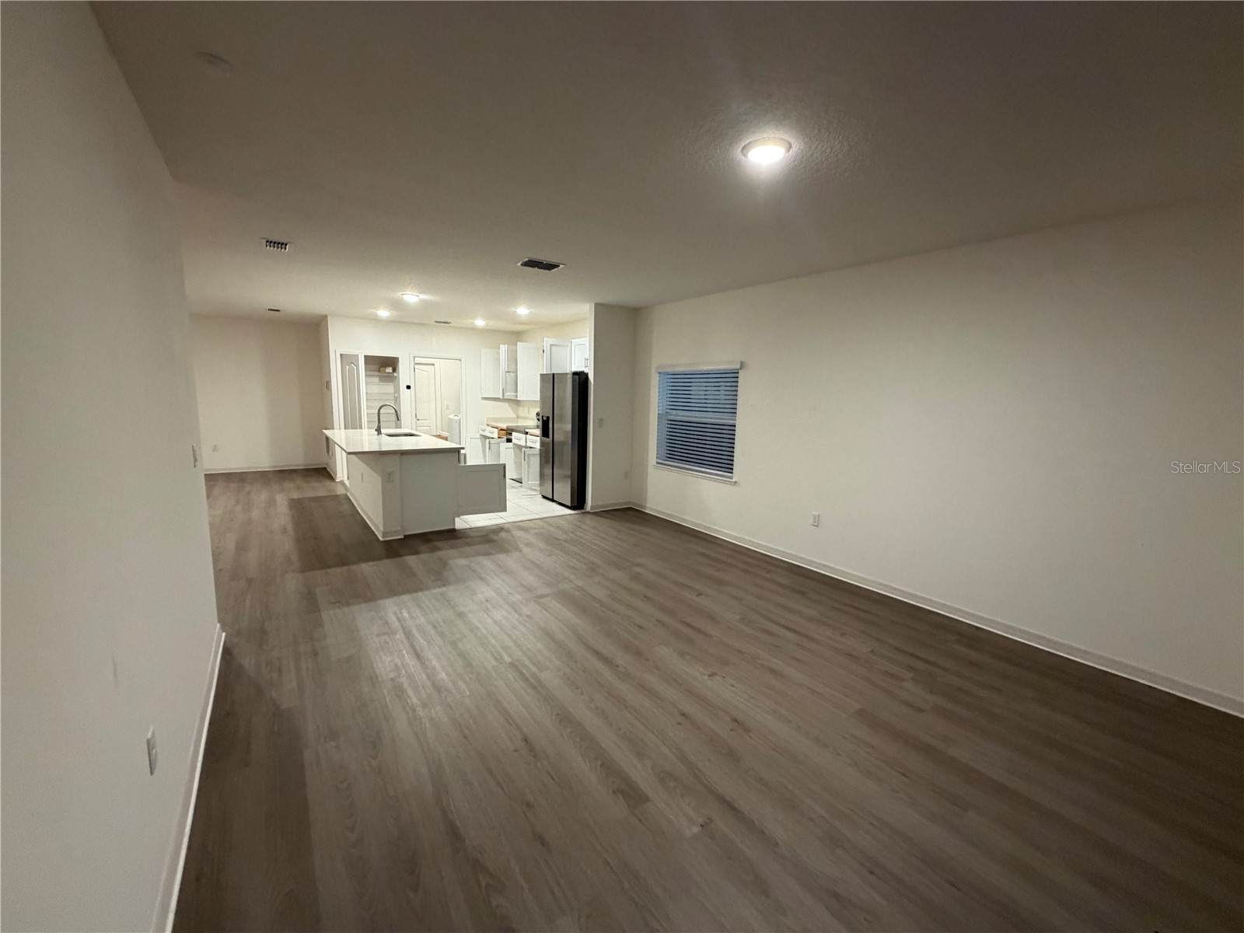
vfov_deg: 85.7
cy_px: 466
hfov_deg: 102.1
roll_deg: -1.8
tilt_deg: -8.5
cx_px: 622
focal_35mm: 14
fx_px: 503
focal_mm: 2.22
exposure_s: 1/60
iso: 500
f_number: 2.2
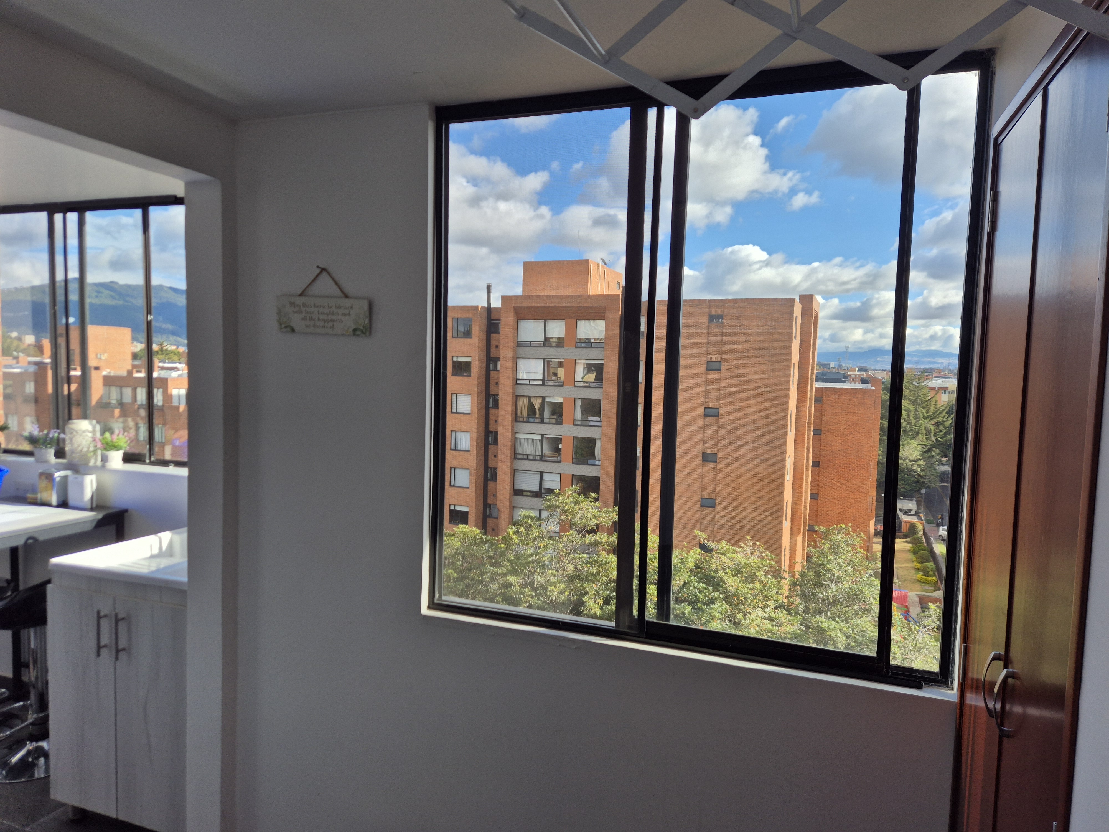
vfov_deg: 58.9
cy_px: 416
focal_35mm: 23
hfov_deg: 73.9
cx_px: 554
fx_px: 737
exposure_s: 1/772
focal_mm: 5.4
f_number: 1.8
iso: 25
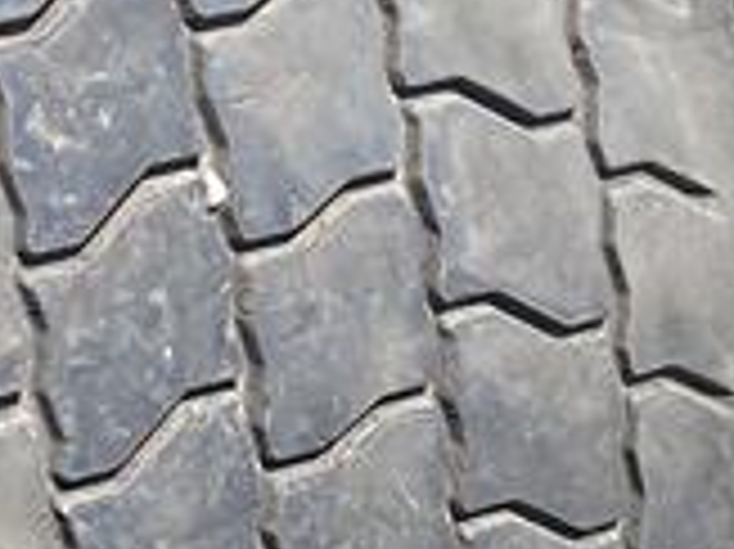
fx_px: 3687
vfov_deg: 8.5
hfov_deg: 11.3
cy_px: 252
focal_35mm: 174
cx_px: 207
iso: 32
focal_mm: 4.25
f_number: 1.8
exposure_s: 1/1608
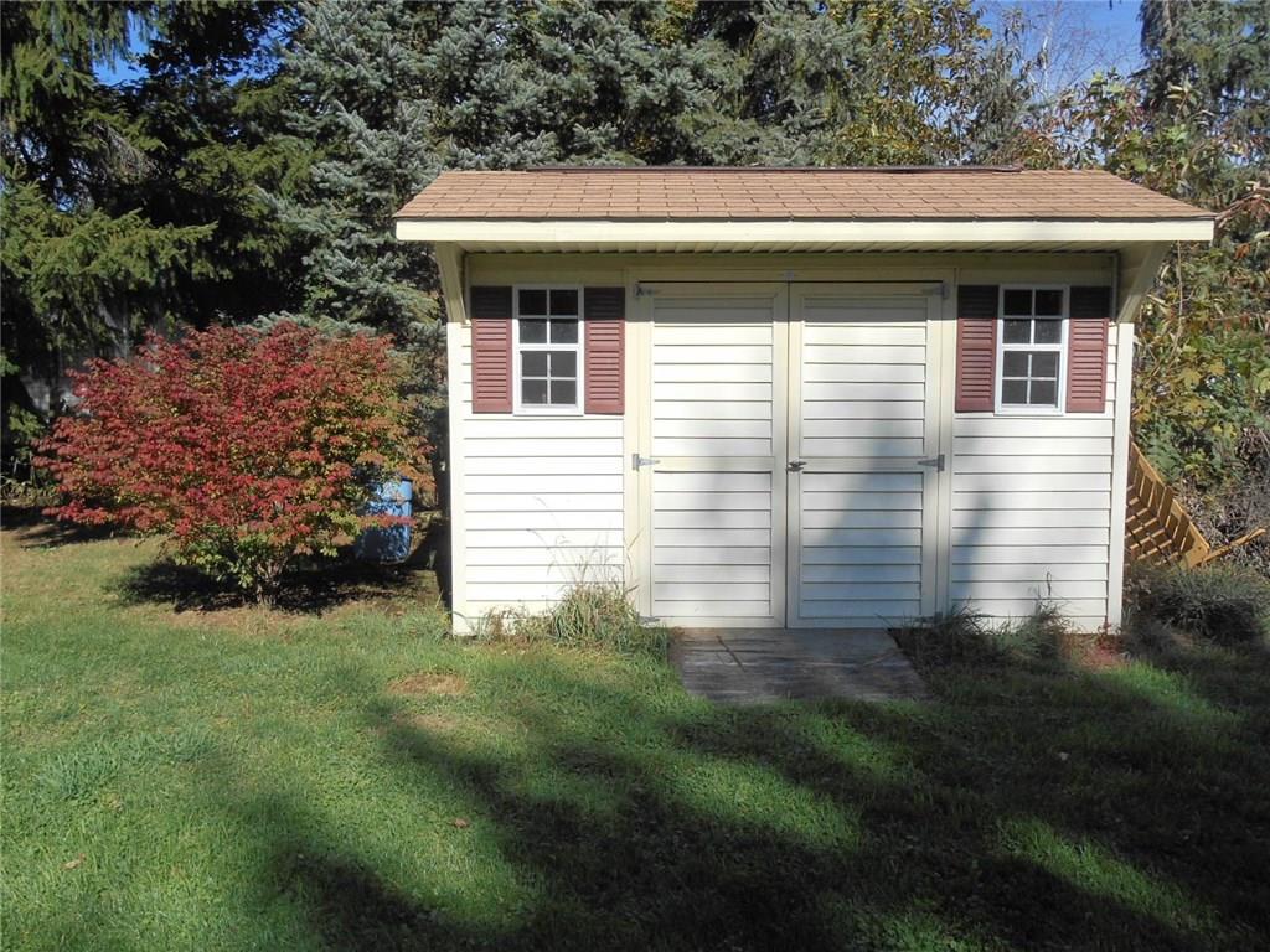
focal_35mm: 26
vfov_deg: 53.1
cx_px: 635
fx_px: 954
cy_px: 476
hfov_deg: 67.3
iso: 80
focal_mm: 4.7
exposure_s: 1/1000
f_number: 3.4
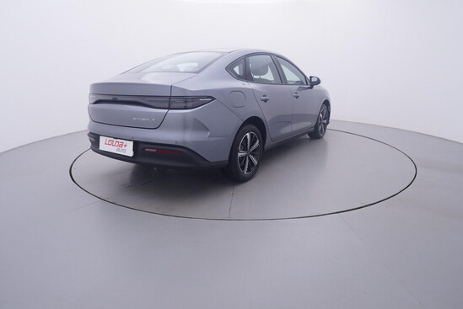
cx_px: 232
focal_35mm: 22
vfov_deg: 56.2
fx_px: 290
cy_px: 154
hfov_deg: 77.3
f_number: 5
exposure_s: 1/80
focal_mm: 15
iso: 200
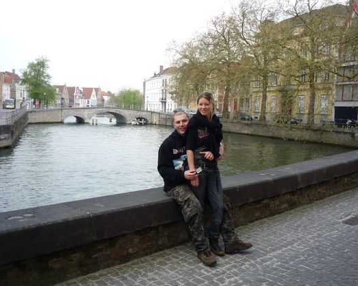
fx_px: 381
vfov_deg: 41.1
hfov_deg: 50.3
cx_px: 172
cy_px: 138
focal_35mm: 36
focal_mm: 5.2
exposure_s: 1/250
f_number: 4
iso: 100
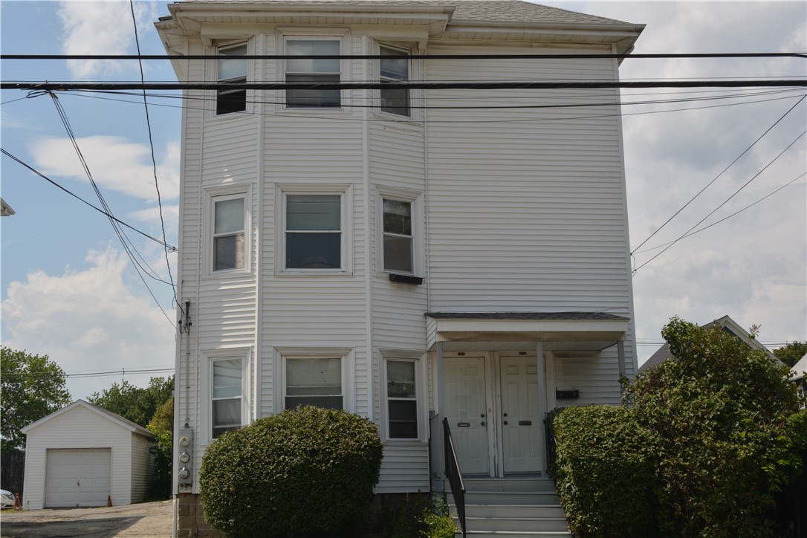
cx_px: 404
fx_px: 1009
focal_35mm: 45
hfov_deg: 43.6
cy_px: 269
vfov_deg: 29.9
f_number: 10
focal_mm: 30
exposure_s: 1/200
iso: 100
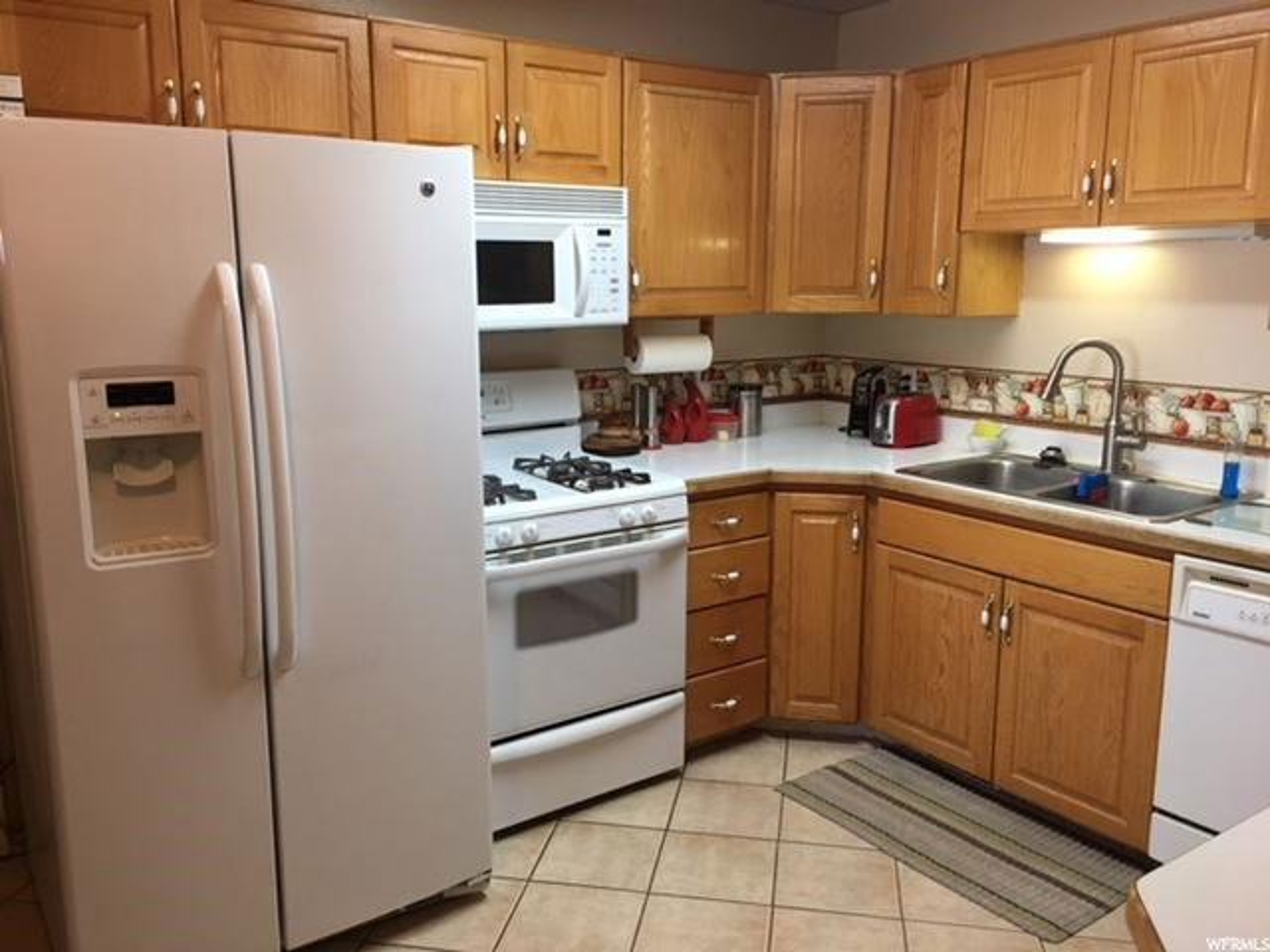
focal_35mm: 29
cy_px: 476
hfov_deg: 61.7
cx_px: 635
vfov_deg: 48.2
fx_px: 1064
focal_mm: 4.15
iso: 40
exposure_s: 1/15
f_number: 2.2
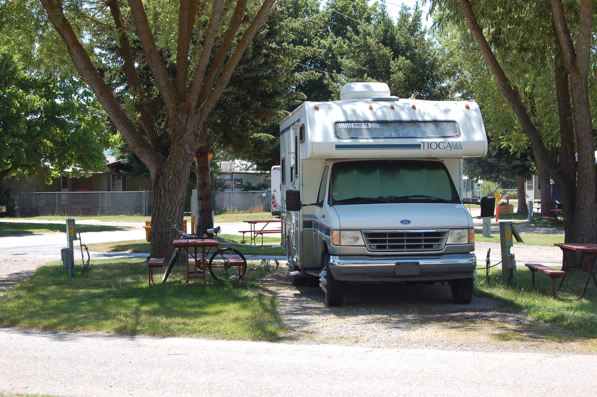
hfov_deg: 28.1
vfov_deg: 18.9
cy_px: 198
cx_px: 298
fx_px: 1193
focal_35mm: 72
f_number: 10
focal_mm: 48
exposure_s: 1/200
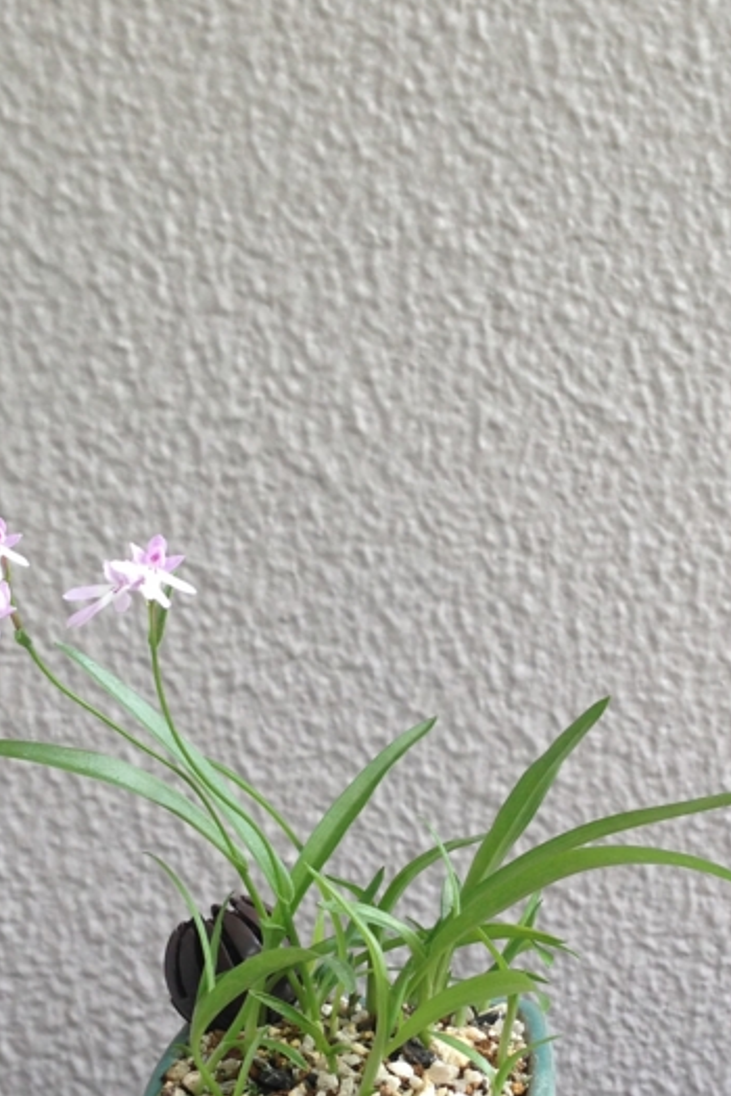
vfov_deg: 29.8
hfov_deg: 20.3
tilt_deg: -13.3
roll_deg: +1.5
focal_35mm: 67
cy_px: 739
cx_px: 441
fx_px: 2041
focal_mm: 4.12
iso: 50
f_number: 2.4
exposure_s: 1/123
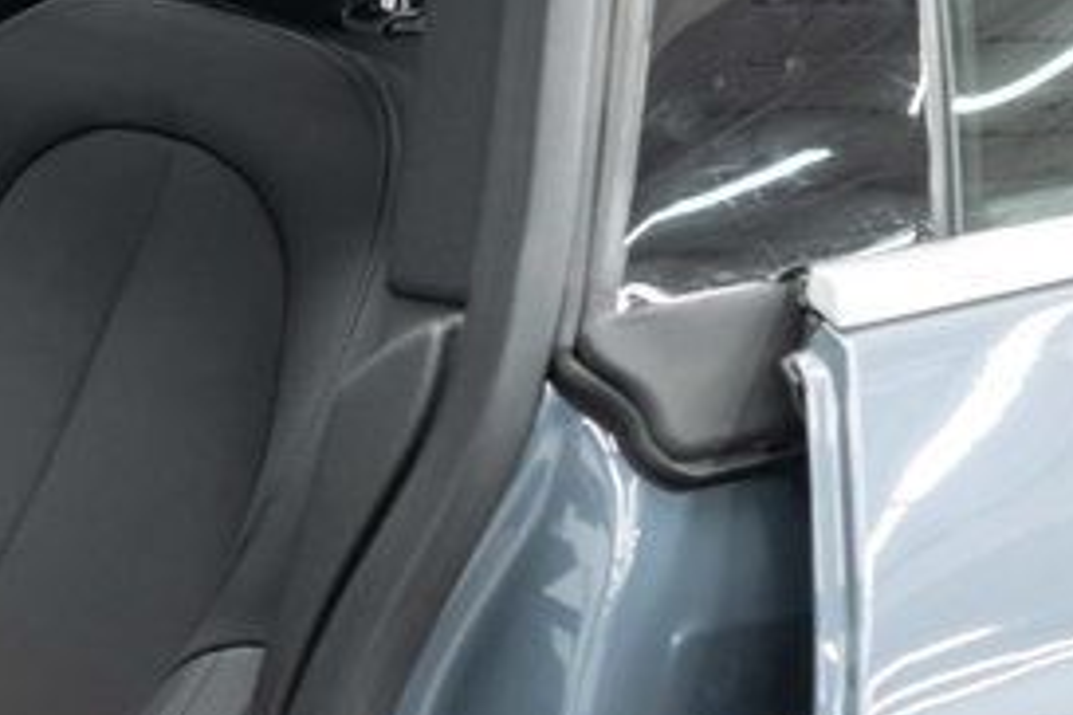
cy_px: 607
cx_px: -161
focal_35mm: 105
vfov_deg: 13.0
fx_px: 3129
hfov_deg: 18.6
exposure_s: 1/50
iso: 1000
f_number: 3.2
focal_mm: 28
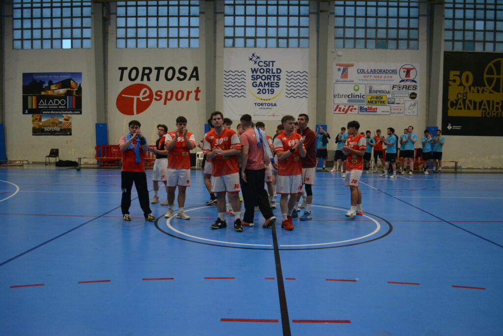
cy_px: 168
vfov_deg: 43.6
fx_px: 419
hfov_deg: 61.9
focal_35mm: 30
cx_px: 252
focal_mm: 20
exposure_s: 1/400
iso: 2000
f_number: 3.8
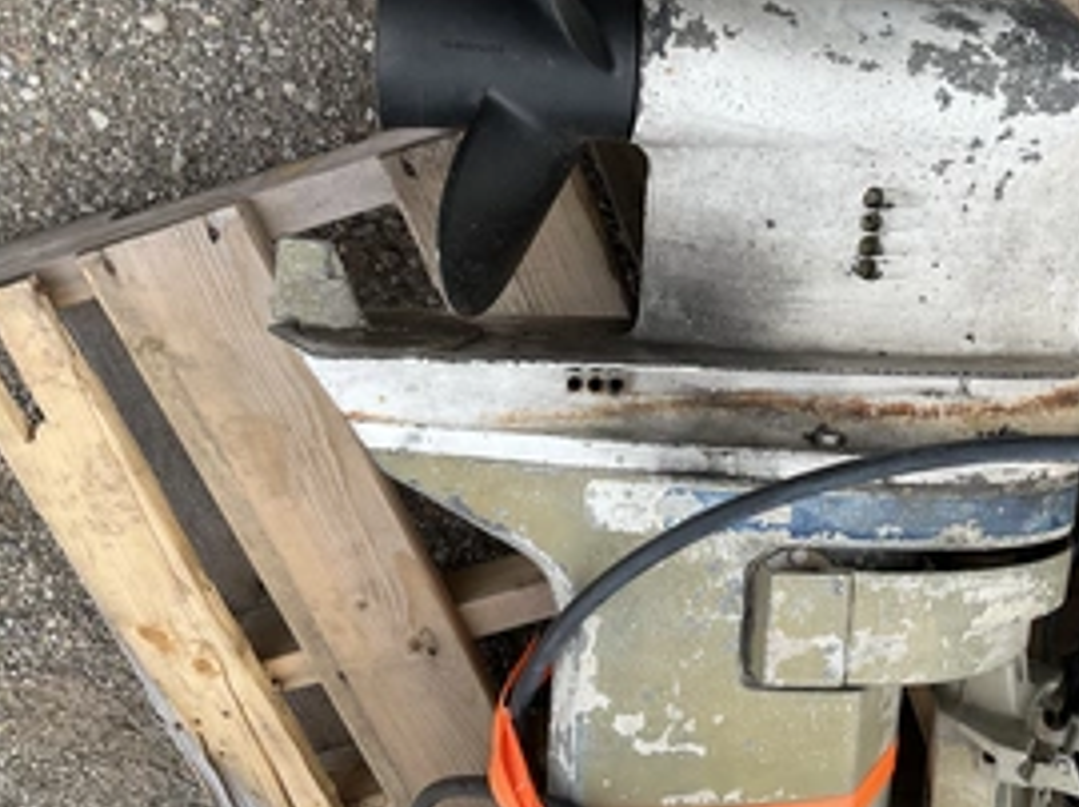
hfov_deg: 43.3
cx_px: 711
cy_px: 332
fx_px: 1339
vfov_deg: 33.5
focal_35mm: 43
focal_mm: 3
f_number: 1.8
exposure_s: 1/683
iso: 25
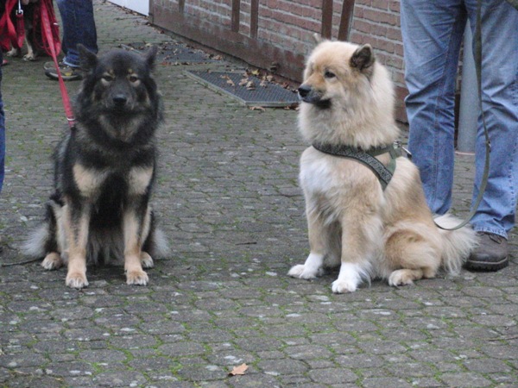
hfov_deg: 17.3
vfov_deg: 13.0
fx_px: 1706
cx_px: 259
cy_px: 194
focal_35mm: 114
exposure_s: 1/320
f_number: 4.2
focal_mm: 19.8
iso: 1600
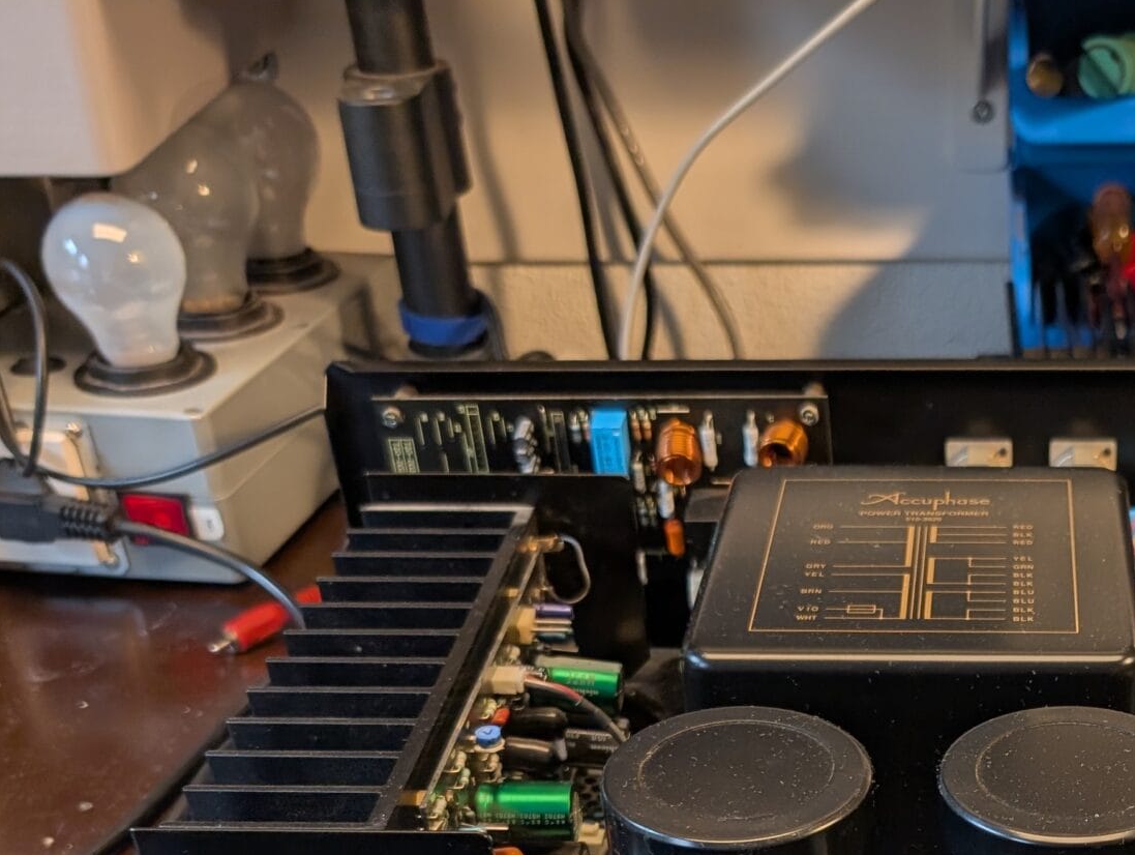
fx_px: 1839
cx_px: 1025
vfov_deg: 24.1
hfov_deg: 32.6
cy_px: 995
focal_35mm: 56
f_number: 1.68
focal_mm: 6.9
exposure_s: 1/50
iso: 34
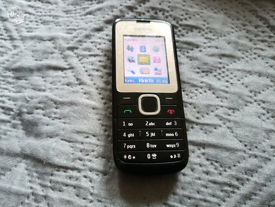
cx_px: 138
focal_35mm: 25
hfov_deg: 69.4
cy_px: 104
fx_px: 199
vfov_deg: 54.9
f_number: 1.7
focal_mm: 4.71
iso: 640
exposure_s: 1/25
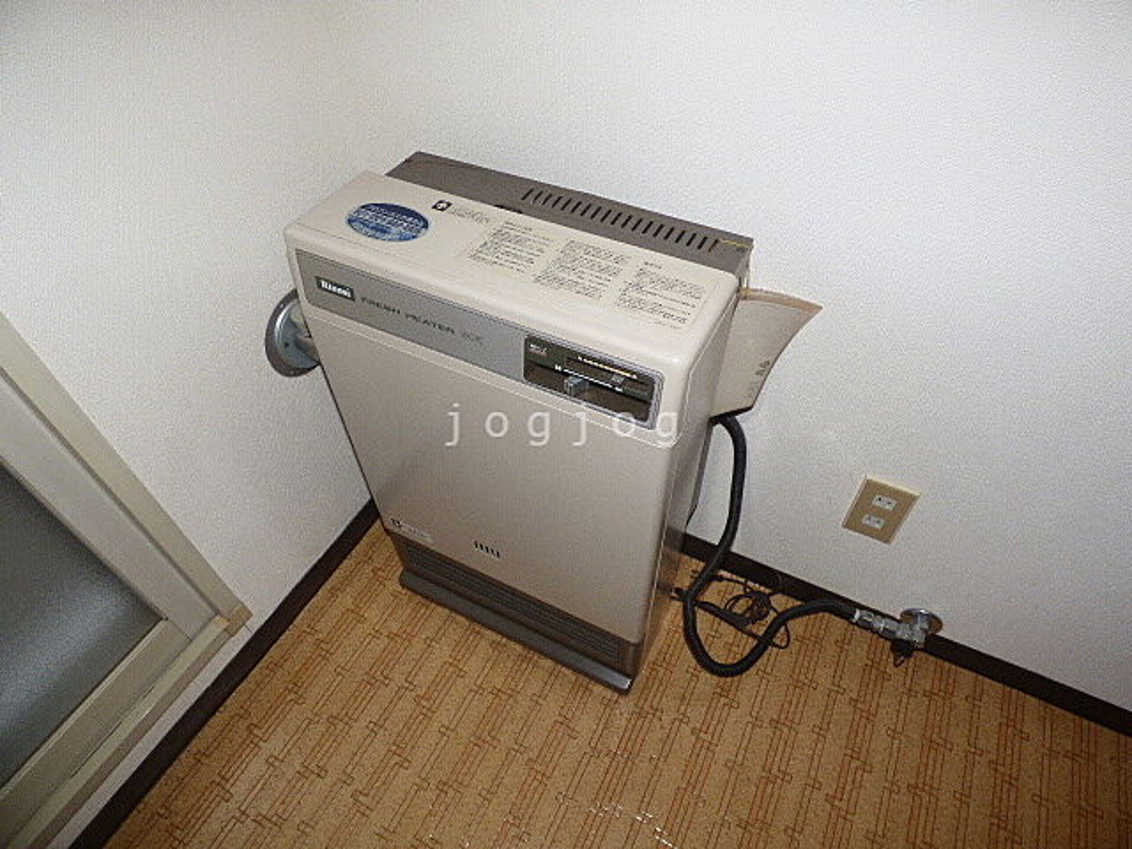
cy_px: 424
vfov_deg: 66.0
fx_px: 654
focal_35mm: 20
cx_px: 566
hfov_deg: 81.7
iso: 200
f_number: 2.8
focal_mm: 3.58
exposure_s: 1/60
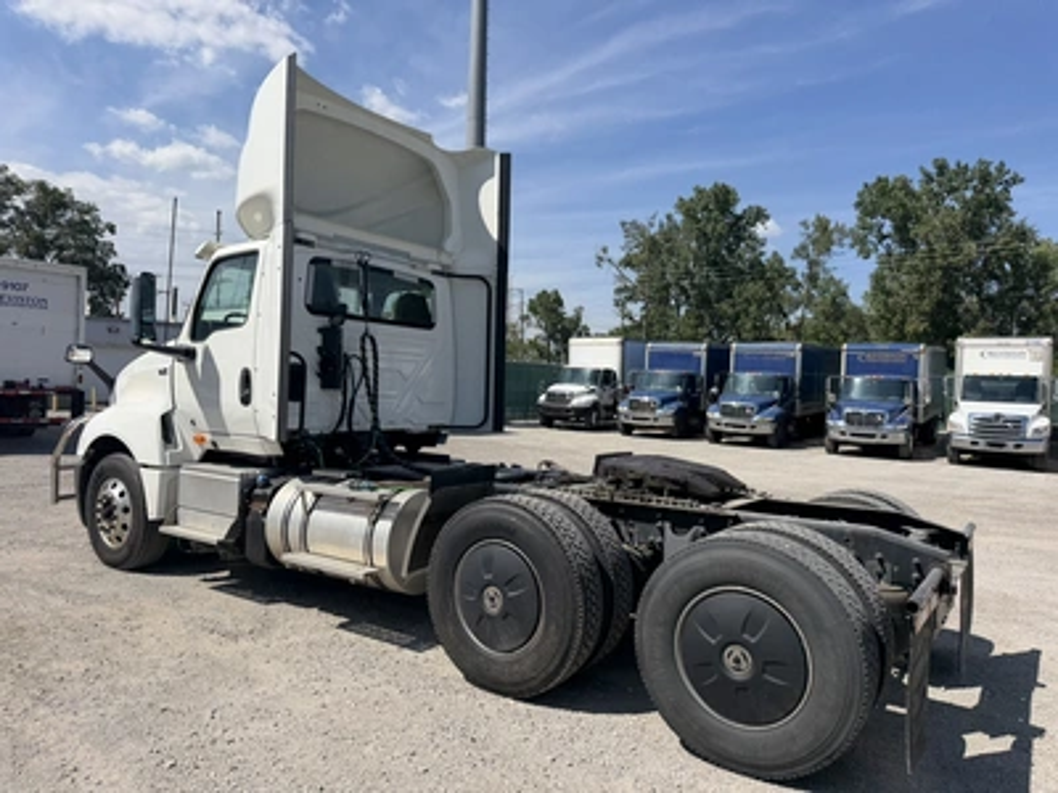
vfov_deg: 56.8
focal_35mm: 24
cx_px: 529
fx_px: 734
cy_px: 396
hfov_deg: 71.6
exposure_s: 1/6711
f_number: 1.78
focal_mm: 6.76
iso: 80
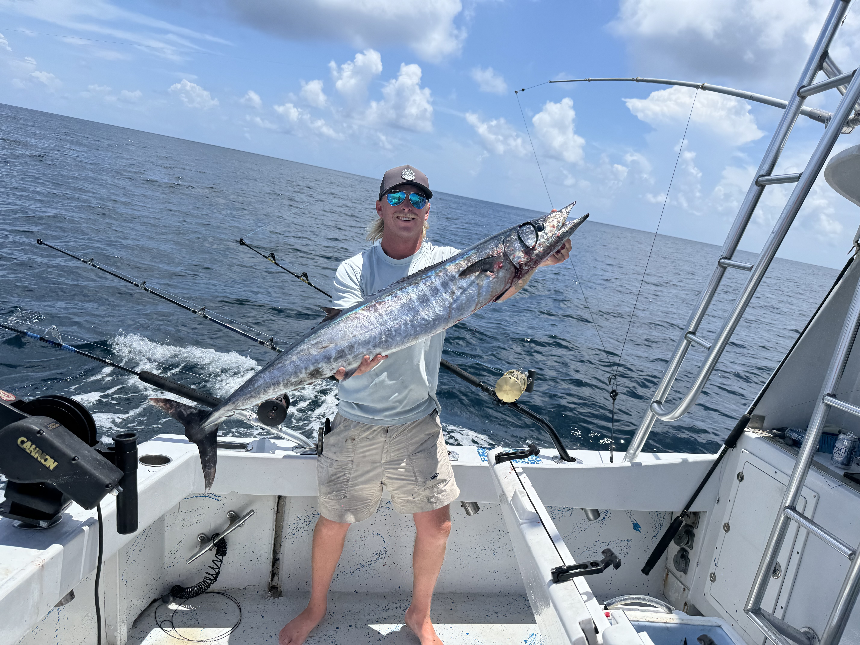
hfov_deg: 71.6
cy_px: 322
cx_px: 430
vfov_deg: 56.8
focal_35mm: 24
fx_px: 596
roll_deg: -11.8
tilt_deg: -13.0
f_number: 1.78
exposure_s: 1/7092
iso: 80
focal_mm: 6.76
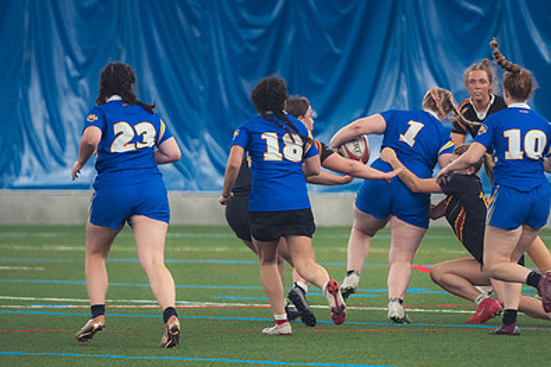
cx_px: 343
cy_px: 257
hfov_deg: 4.7
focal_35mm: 440
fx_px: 6731
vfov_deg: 3.1
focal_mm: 200
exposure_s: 1/320
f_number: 2.8
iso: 3600
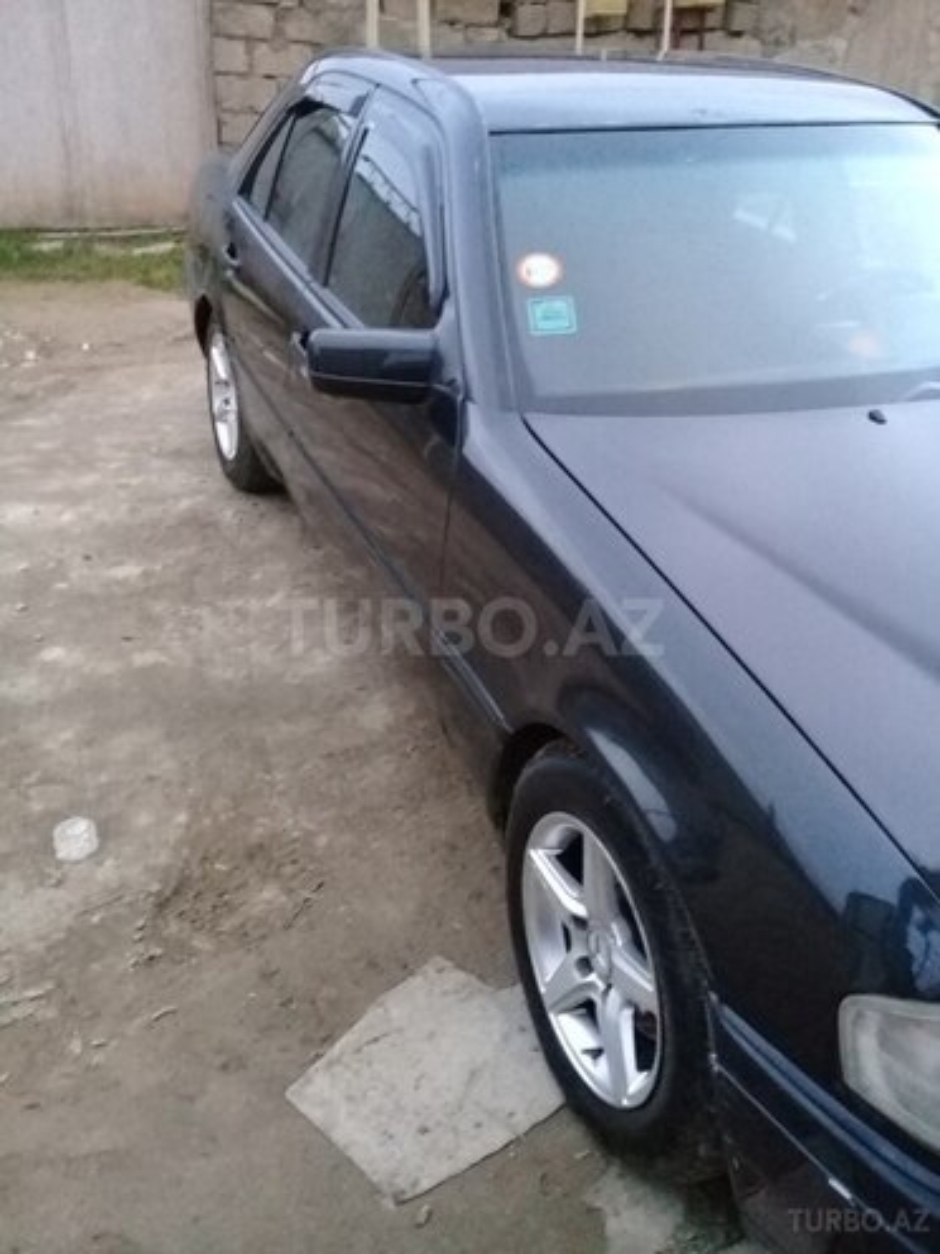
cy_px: 627
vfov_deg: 58.4
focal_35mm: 31
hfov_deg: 45.4
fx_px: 1122
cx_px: 470
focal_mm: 3.3
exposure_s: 1/17
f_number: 2.2
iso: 500
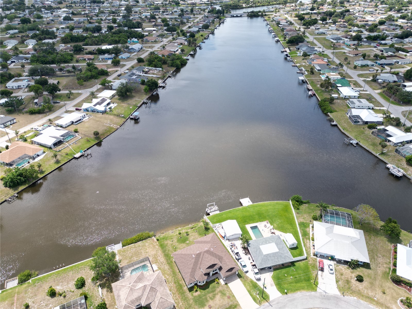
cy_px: 154
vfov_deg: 56.8
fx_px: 286
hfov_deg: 71.6
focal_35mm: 24
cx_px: 206
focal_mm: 6.72
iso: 200
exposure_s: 1/2500
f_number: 1.7
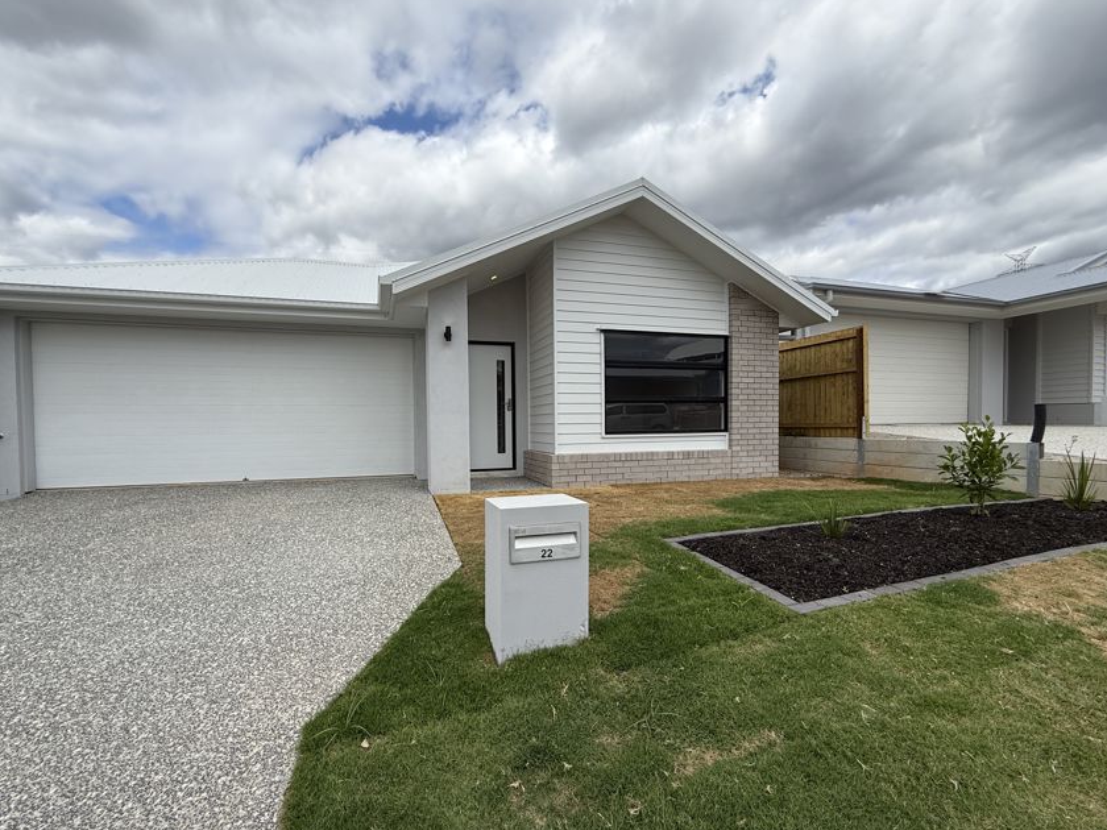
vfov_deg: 81.7
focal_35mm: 15
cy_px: 437
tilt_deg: -2.0
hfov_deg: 98.1
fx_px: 480
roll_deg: +0.9
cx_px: 528
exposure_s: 1/1745
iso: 50
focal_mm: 2.22
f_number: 2.2
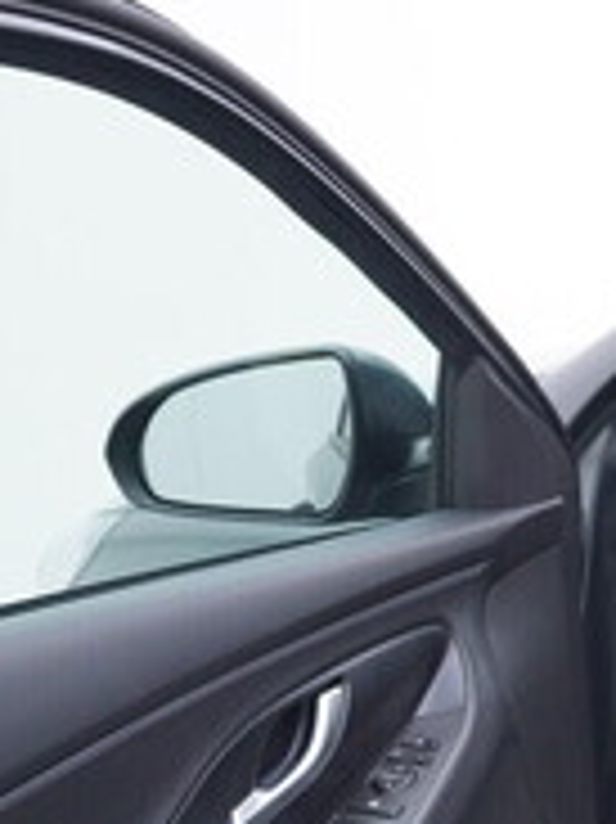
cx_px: 760
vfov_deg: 18.8
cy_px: 637
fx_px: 2470
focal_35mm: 104
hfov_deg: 13.8
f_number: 3.2
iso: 125
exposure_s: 1/50
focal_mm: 24
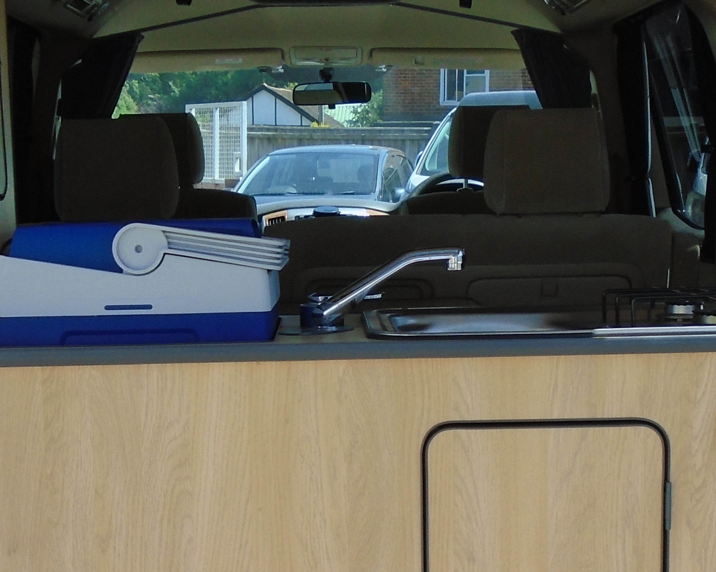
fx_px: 1462
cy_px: 452
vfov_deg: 21.9
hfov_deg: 27.5
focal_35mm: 69
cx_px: 367
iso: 100
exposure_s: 1/400
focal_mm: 4.6
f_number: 3.2
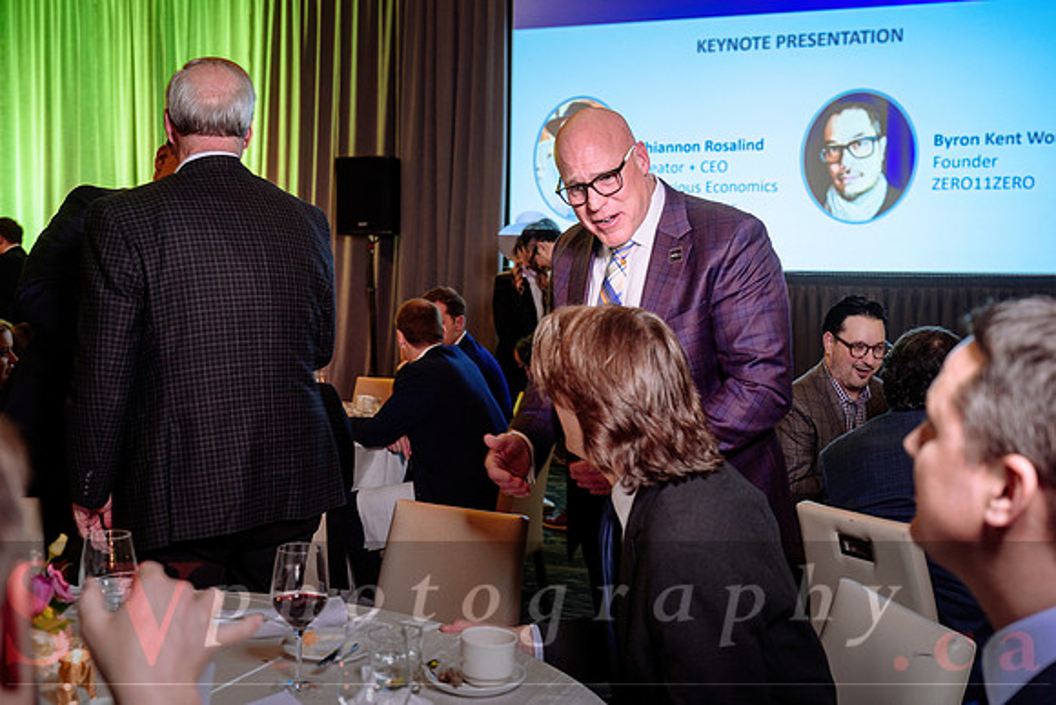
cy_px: 352
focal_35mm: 39
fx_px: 1143
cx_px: 528
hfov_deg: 49.6
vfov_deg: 34.3
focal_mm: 38
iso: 1000
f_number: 4
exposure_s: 1/50
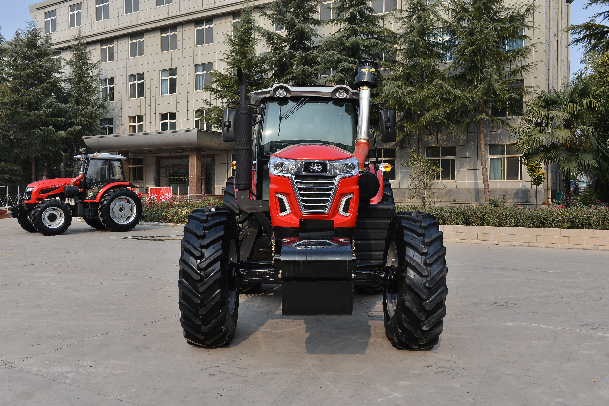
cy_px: 203
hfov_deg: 58.7
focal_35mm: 32
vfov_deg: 41.1
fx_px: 541
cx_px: 304
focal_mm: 32
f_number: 8
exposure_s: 1/250
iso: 100
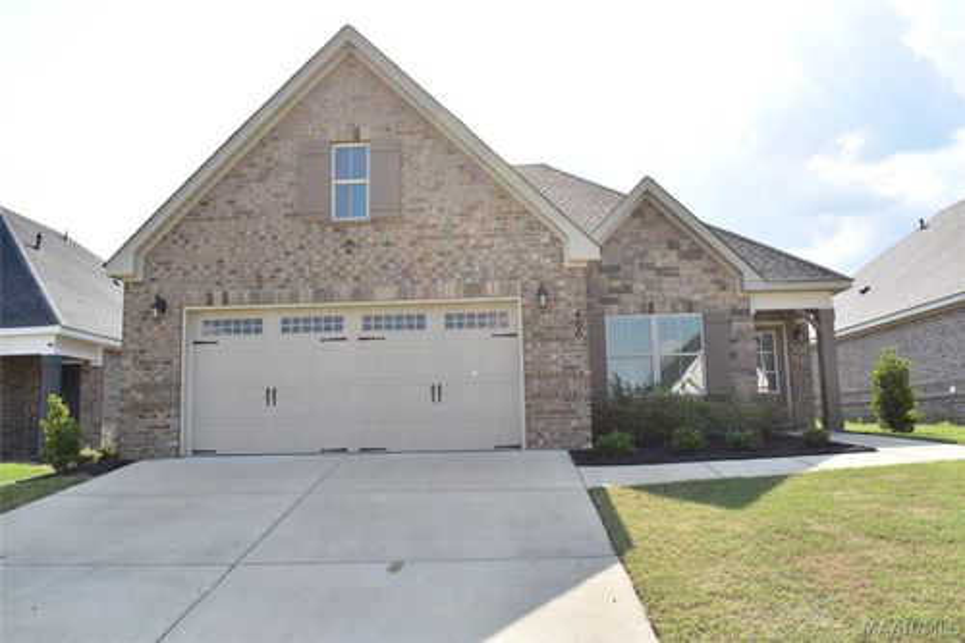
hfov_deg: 67.4
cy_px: 322
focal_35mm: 27
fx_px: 723
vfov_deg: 47.9
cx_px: 482
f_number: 8
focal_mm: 18
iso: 200
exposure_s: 1/320
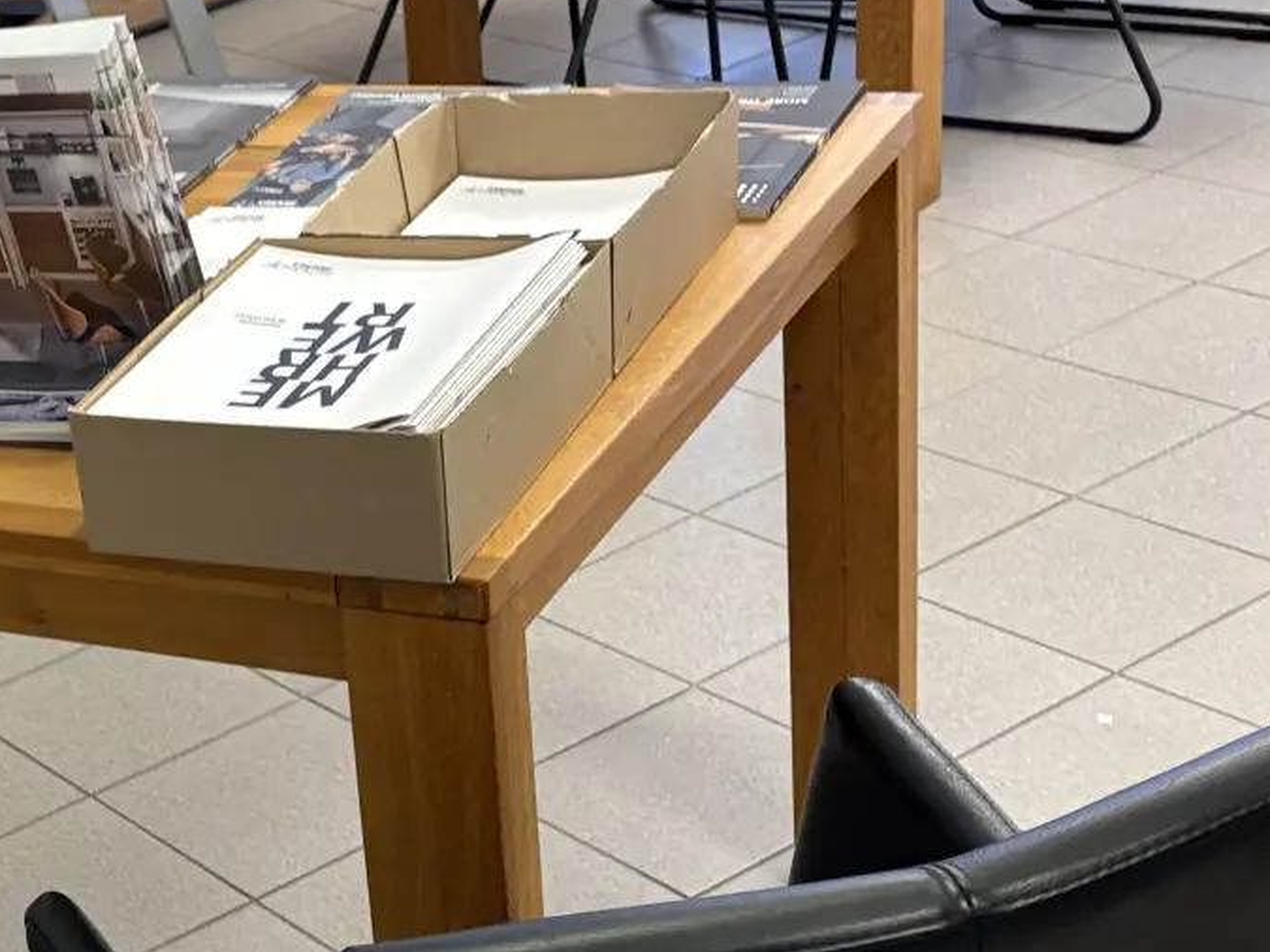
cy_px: 818
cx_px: -126
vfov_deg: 19.6
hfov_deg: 24.6
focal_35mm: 74
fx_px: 2714
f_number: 1.6
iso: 160
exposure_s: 1/50
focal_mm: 5.96
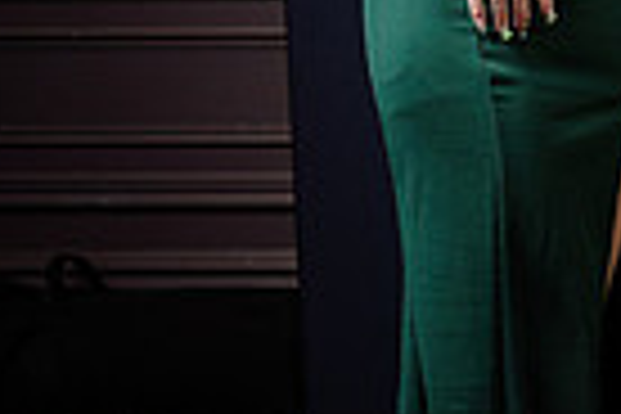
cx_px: 1269
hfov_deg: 13.8
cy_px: -86
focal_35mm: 124
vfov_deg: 10.9
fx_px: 2139
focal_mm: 27.5
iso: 500
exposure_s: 1/160
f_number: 5
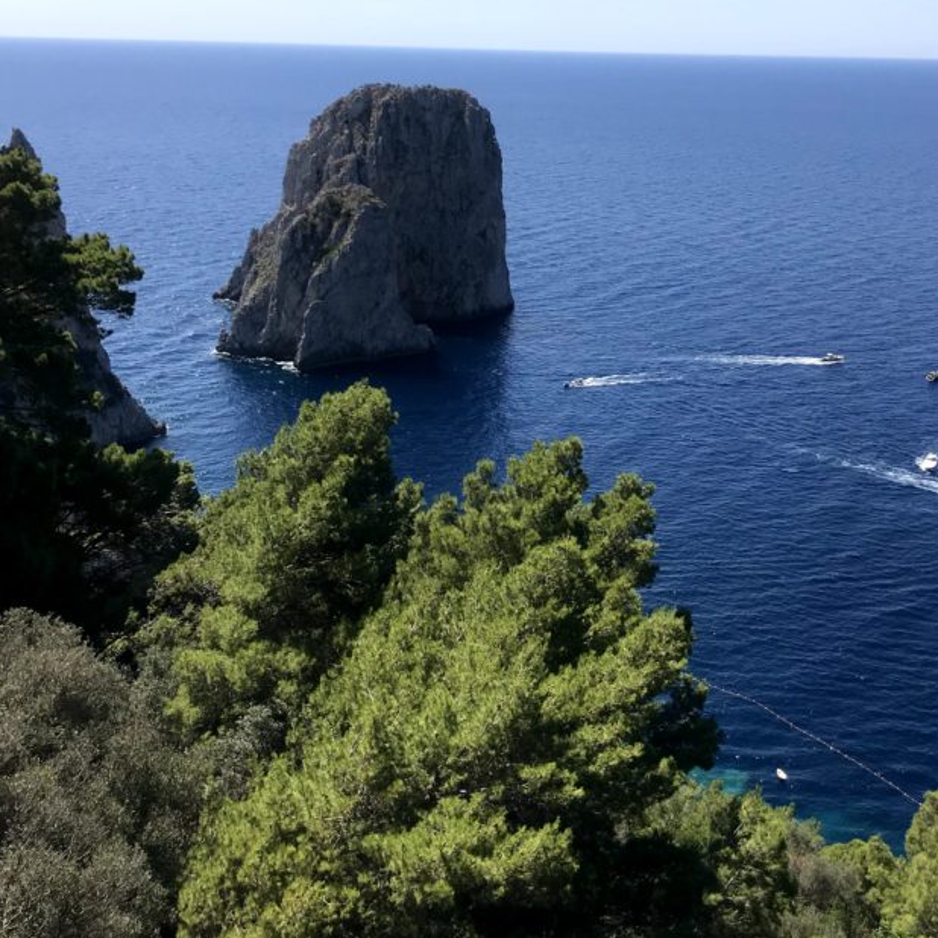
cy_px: 270
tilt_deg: -9.7
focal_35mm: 41
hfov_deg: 40.7
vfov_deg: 40.1
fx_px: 1257
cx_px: 571
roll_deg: -0.7
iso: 20
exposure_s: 1/2817
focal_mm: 3.99
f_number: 1.8
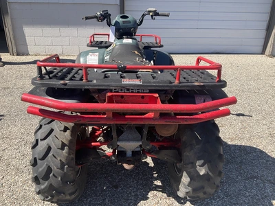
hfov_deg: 61.7
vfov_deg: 48.2
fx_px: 230
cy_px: 103
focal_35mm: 29
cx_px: 138
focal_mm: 3
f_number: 1.8
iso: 25
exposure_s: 1/978
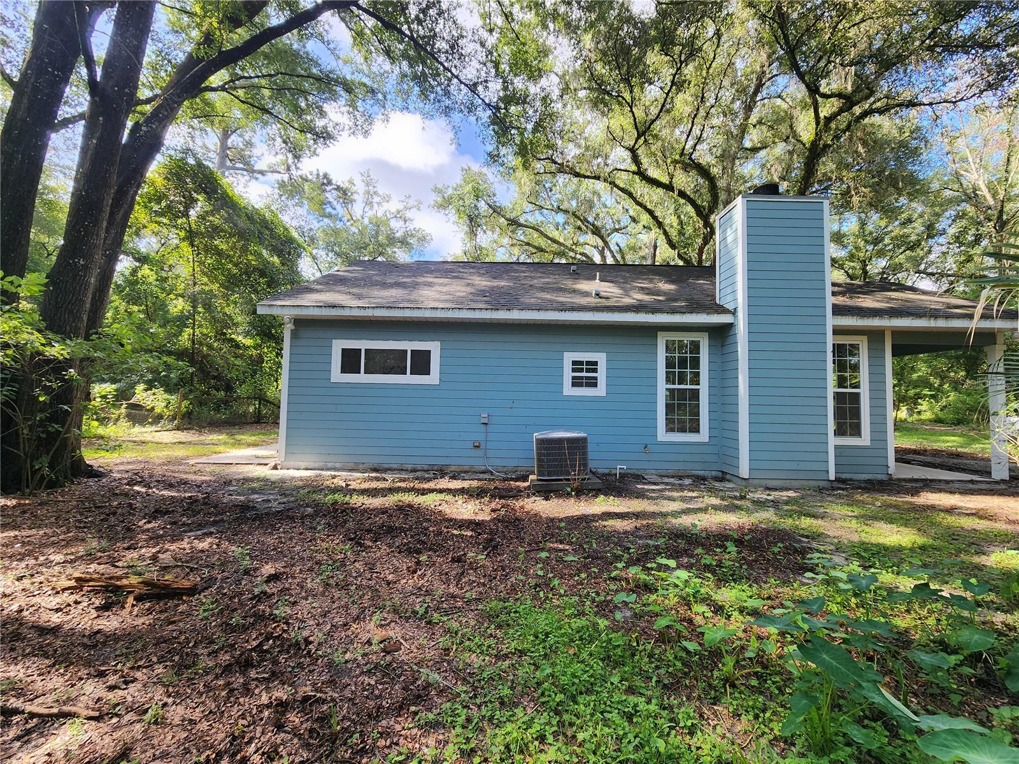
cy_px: 382
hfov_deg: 106.2
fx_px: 383
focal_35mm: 13
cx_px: 510
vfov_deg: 89.9
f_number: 2.2
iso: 50
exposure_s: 1/151
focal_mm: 2.2
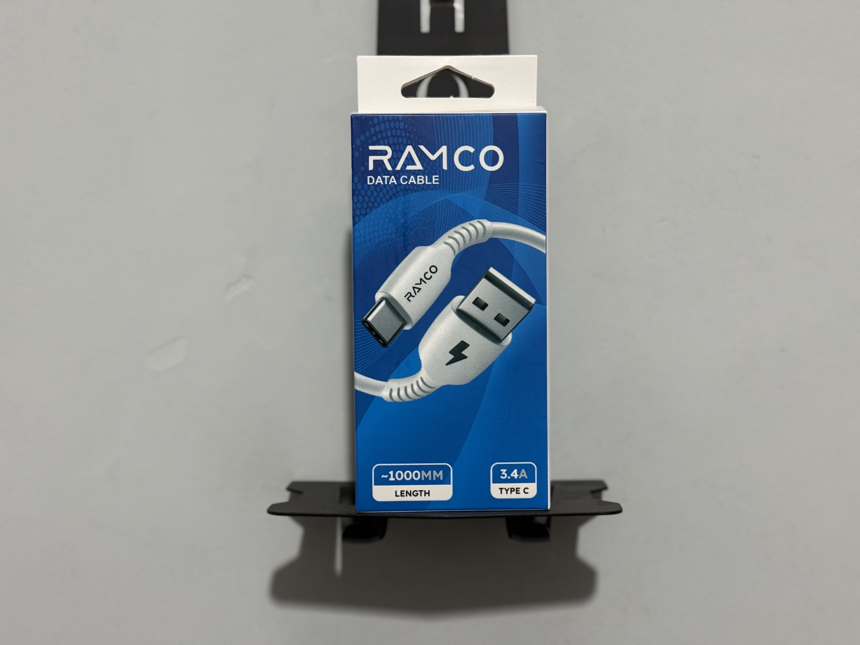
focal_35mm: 48
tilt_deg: -0.7
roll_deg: -1.1
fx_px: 1193
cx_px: 430
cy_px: 322
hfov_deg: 39.7
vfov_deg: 30.3
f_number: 1.78
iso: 160
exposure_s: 1/60
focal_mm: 6.76
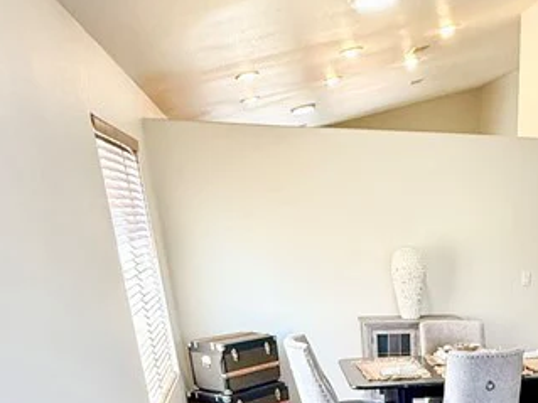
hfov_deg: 39.2
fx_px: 699
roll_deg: -1.2
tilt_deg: -28.7
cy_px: 587
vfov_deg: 25.3
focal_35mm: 45
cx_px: 482
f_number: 2.2
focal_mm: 2.22
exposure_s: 1/60
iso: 200
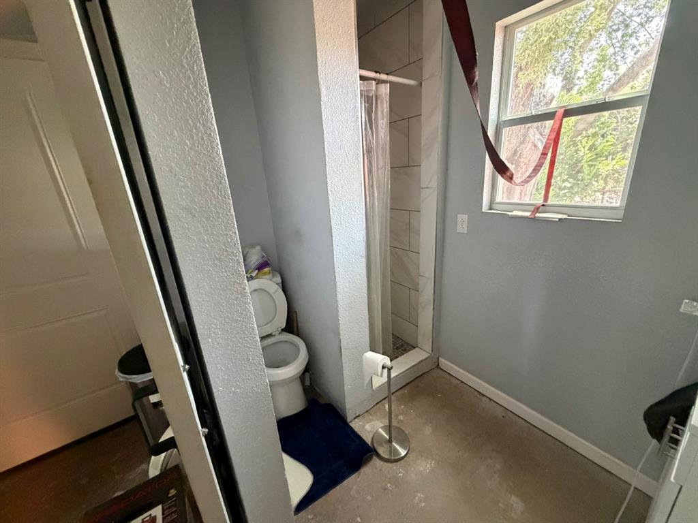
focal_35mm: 14
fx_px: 282
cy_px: 262
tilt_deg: -17.6
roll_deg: +3.4
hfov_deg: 102.1
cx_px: 349
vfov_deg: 85.7
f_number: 2.2
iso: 1000
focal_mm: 2.22
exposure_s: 1/60
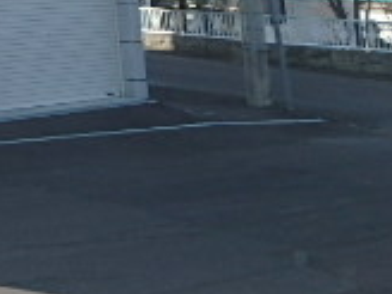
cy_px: -275
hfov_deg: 18.6
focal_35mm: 82
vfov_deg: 15.0
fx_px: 929
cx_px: -313
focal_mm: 3.7
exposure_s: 1/500
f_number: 3.5
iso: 125
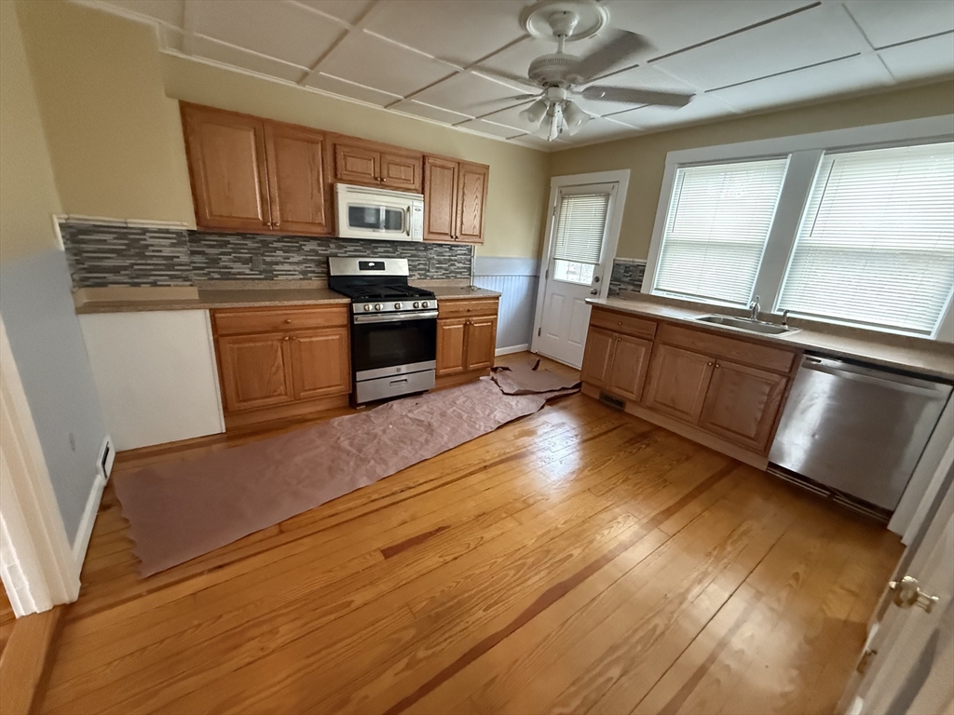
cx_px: 477
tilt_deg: -16.8
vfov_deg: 85.7
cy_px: 358
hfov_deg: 102.1
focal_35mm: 14
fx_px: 386
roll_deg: -3.7
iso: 1000
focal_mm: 2.22
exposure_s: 1/60
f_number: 2.2
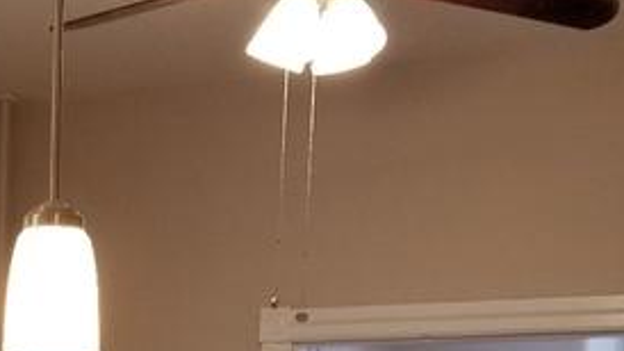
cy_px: 779
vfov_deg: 10.2
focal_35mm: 106
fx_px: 1754
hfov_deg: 19.8
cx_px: 80
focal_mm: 4.3
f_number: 1.7
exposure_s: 1/60
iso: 100
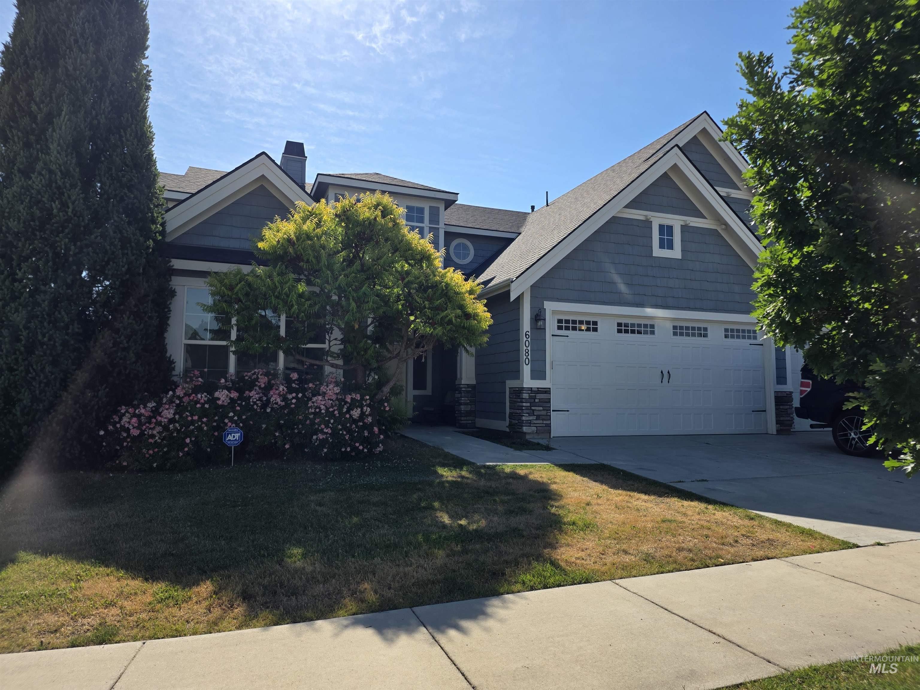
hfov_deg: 73.9
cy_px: 345
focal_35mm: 23
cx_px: 460
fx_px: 611
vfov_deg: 58.9
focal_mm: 6.25
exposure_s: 1/5296
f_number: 1.7
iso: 80
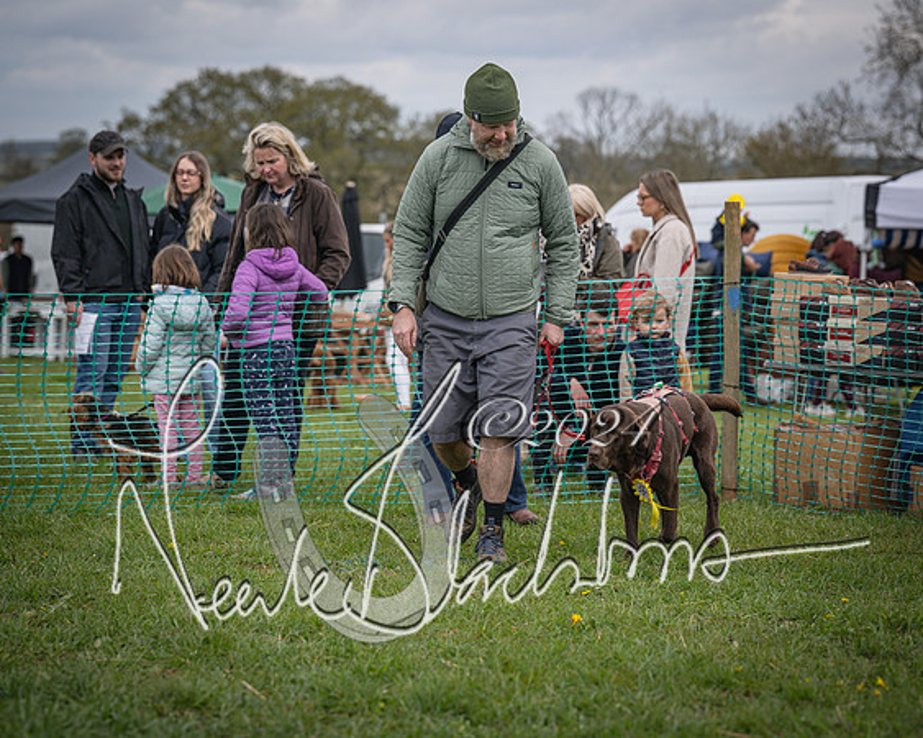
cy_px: 369
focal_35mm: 115
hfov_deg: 16.7
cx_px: 462
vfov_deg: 13.4
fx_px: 3137
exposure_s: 1/3200
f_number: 4
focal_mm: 102
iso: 400
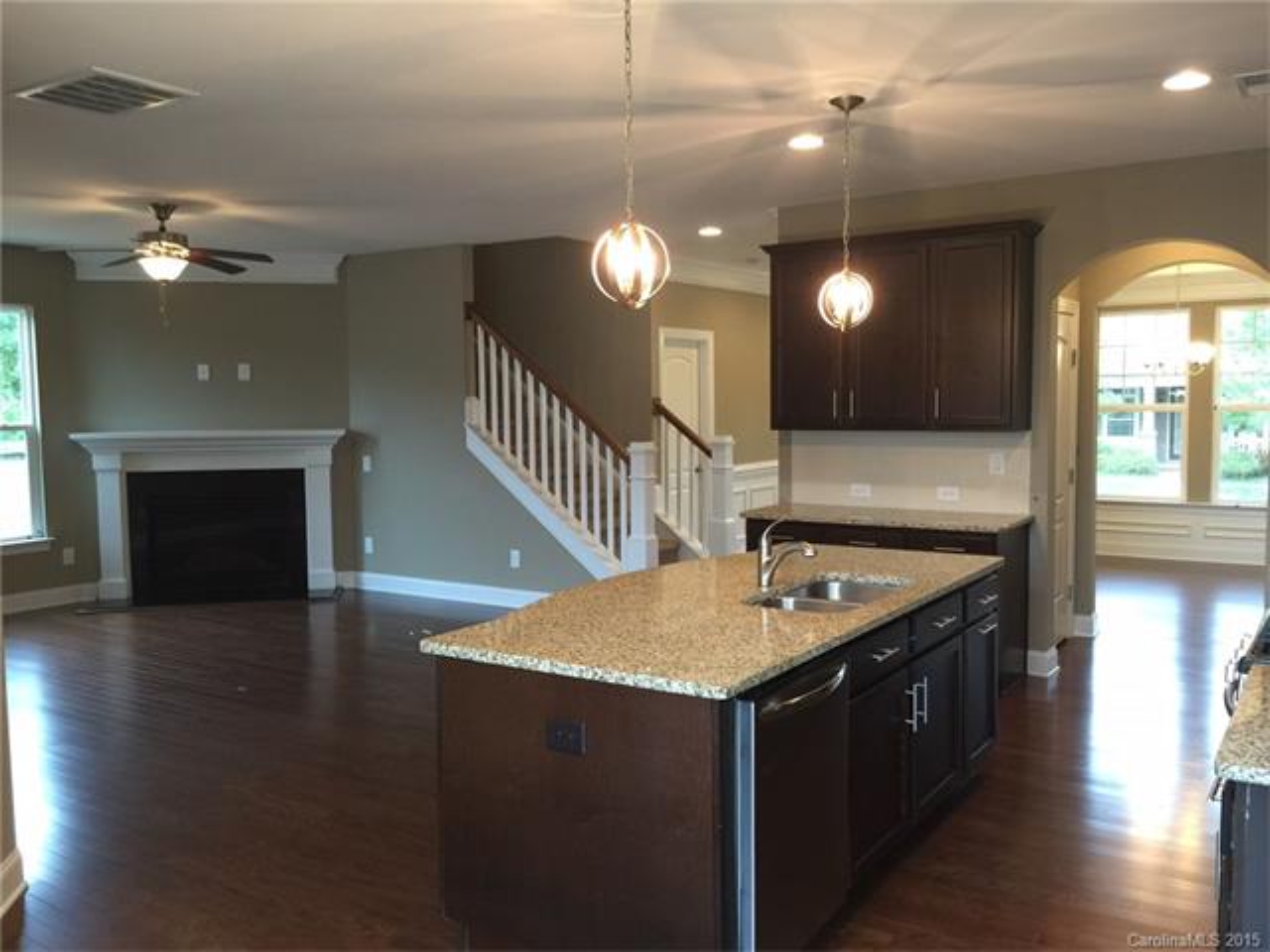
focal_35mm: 29
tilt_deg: -4.0
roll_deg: +0.0
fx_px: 1064
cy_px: 476
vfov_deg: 48.2
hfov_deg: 61.7
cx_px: 635
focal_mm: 4.15
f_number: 2.2
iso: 40
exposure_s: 1/15
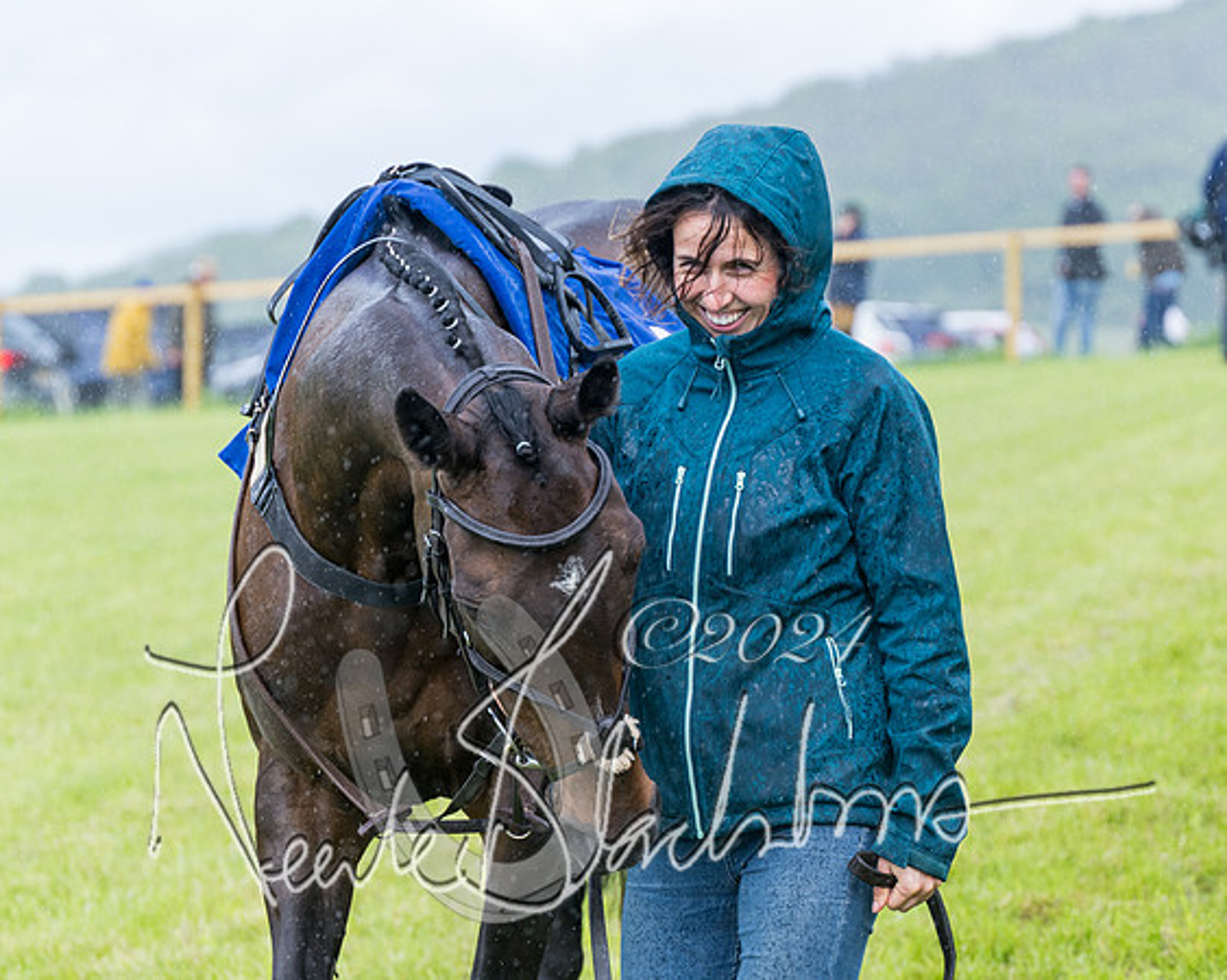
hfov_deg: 12.9
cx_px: 680
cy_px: 385
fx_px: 5440
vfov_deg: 10.3
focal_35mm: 150
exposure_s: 1/1250
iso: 400
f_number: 4
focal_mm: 98
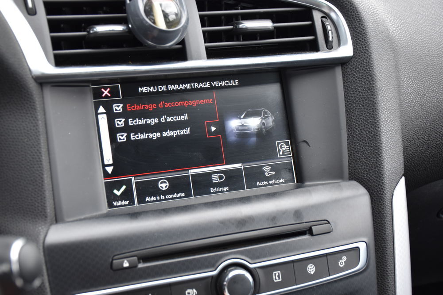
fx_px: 628
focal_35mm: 51
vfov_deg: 26.5
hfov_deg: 38.9
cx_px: 222
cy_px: 148
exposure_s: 1/80
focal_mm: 34
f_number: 4.5
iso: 400
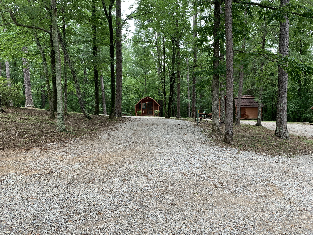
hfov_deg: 67.3
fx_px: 235
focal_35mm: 26
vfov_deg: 53.1
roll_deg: +0.6
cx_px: 156
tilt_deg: -3.6
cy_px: 118
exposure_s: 1/127
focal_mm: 4.25
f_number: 1.8
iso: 25
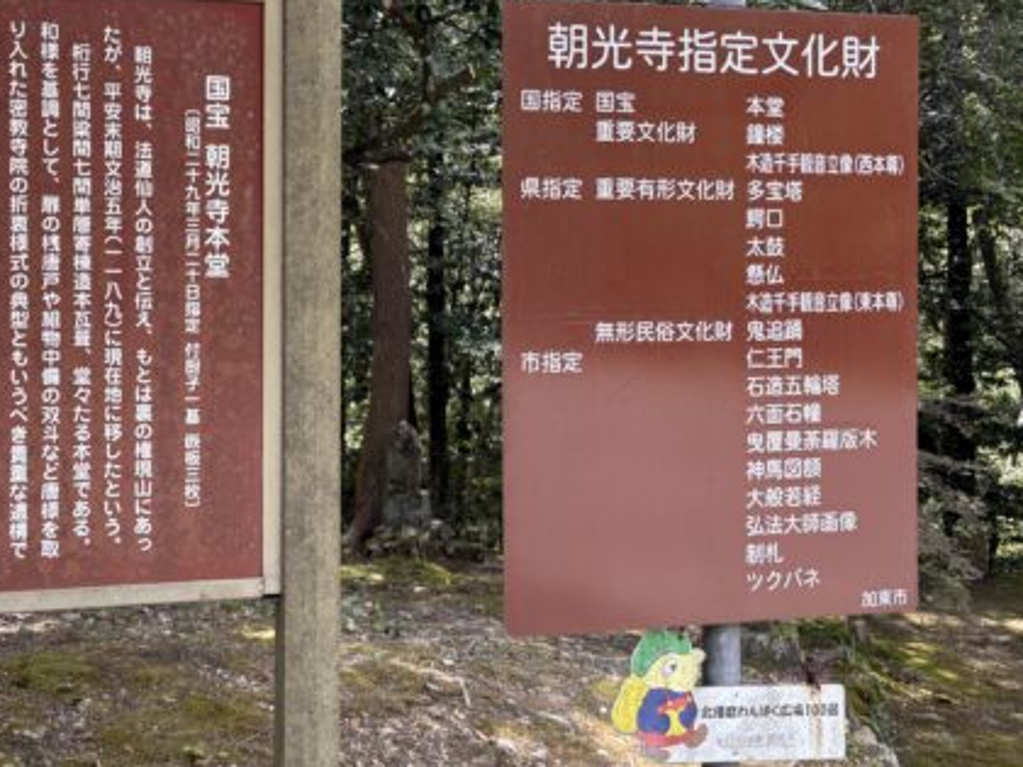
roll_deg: +2.4
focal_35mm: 45
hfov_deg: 40.8
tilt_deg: +0.1
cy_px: 303
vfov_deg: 32.1
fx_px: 1330
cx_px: 245
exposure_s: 1/286
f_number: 1.6
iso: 40
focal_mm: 5.96
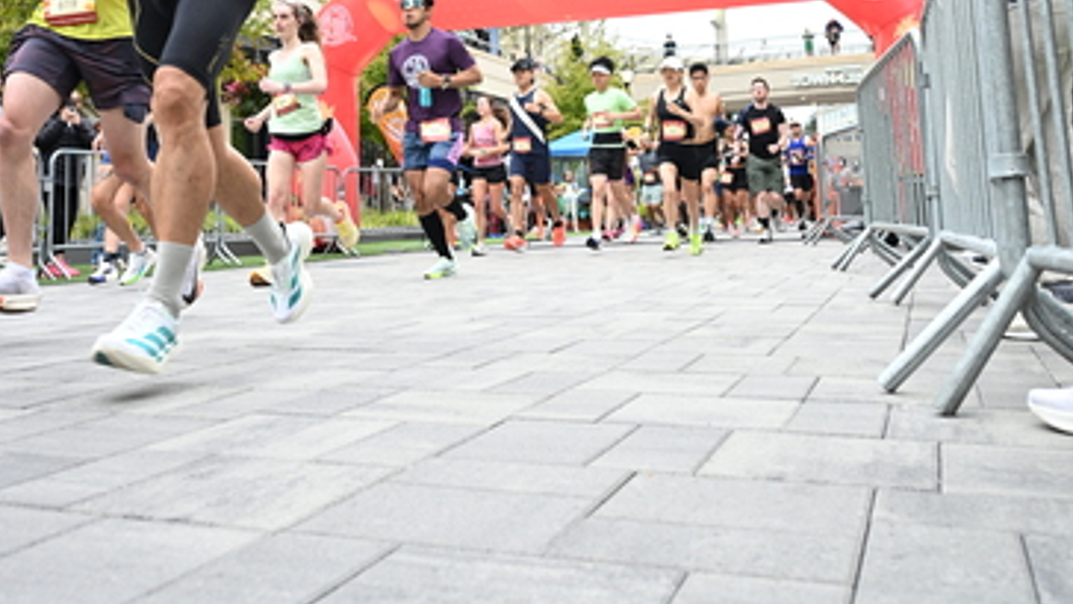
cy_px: 100
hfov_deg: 52.8
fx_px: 1081
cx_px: 538
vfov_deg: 30.3
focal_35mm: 38
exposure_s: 1/640
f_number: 4
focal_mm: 24
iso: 2000
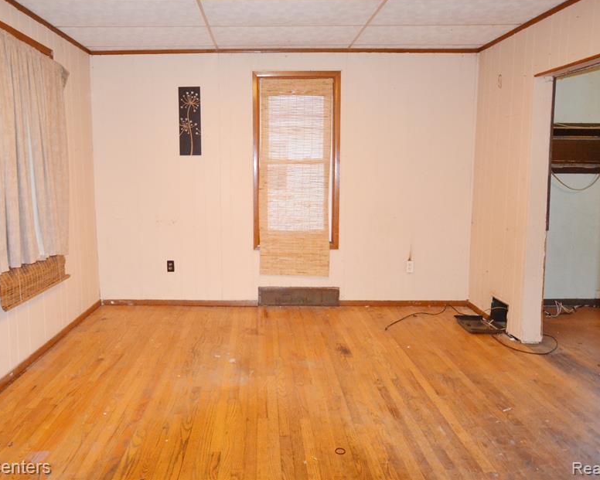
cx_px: 254
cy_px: 217
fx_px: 462
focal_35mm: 26
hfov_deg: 65.7
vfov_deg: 54.9
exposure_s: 1/60
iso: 3200
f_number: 3.5
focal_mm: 14
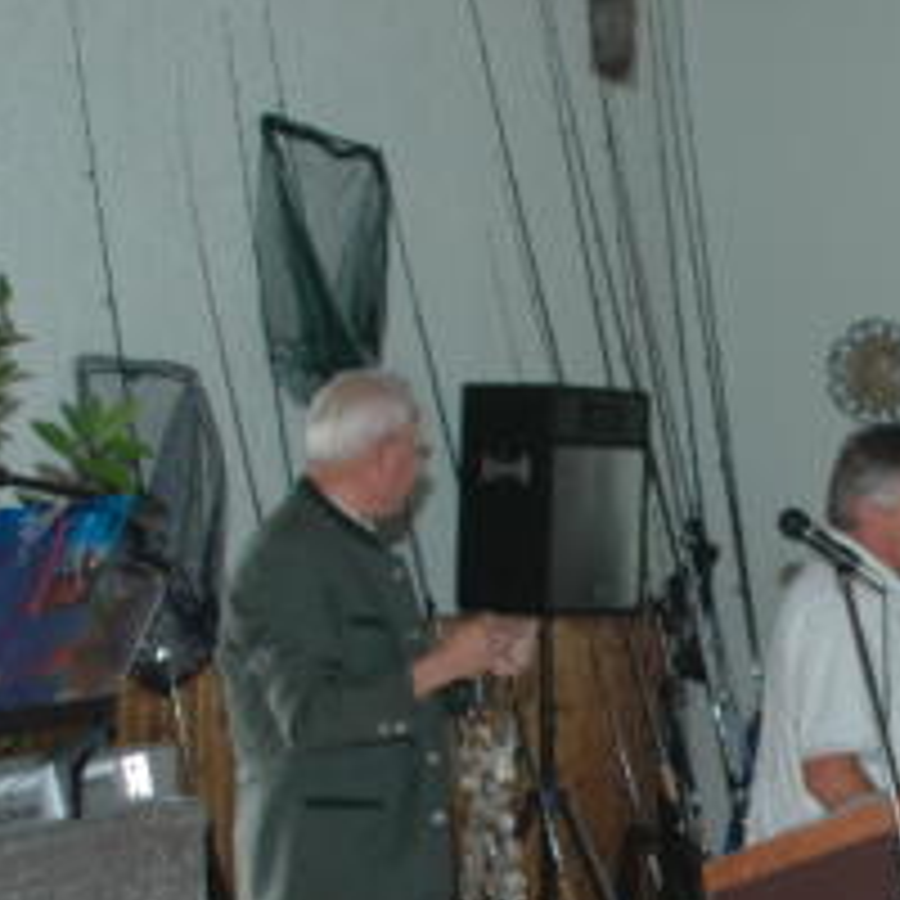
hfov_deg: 18.8
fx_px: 2618
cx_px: 963
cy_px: 738
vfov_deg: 19.3
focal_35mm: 89
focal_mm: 28
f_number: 4
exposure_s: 1/60
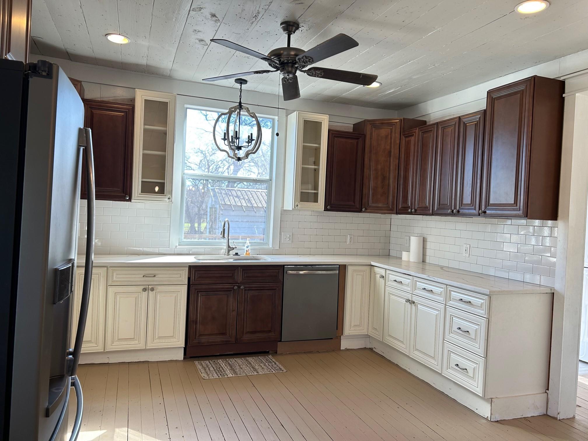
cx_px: 294
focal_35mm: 26
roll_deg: -2.3
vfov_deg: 53.1
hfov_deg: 67.3
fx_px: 442
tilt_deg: -0.7
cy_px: 220
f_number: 1.5
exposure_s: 1/123
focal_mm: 5.7
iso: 32
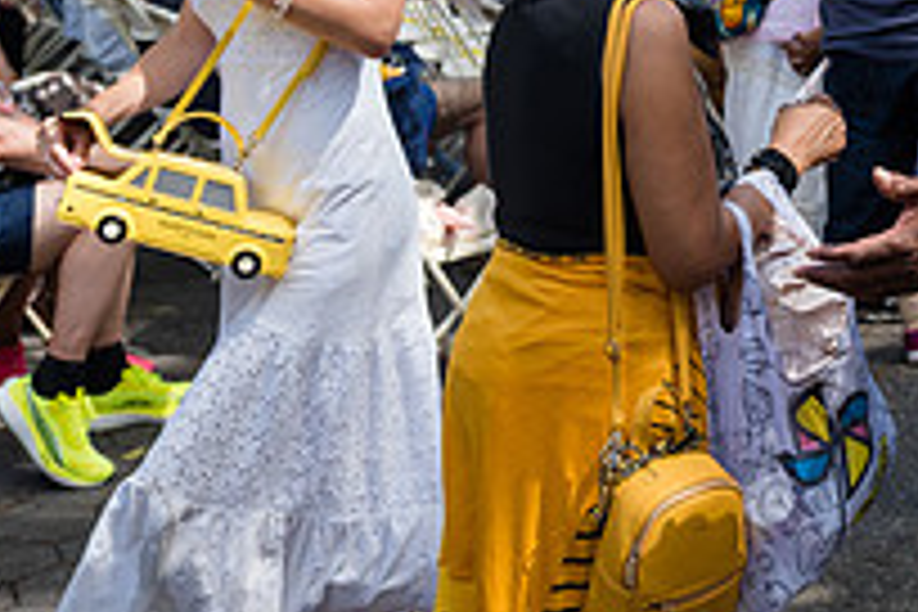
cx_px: 1022
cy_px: -101
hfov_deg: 21.2
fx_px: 2320
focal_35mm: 91
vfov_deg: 14.6
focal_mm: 32
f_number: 3.5
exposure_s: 1/400
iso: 200
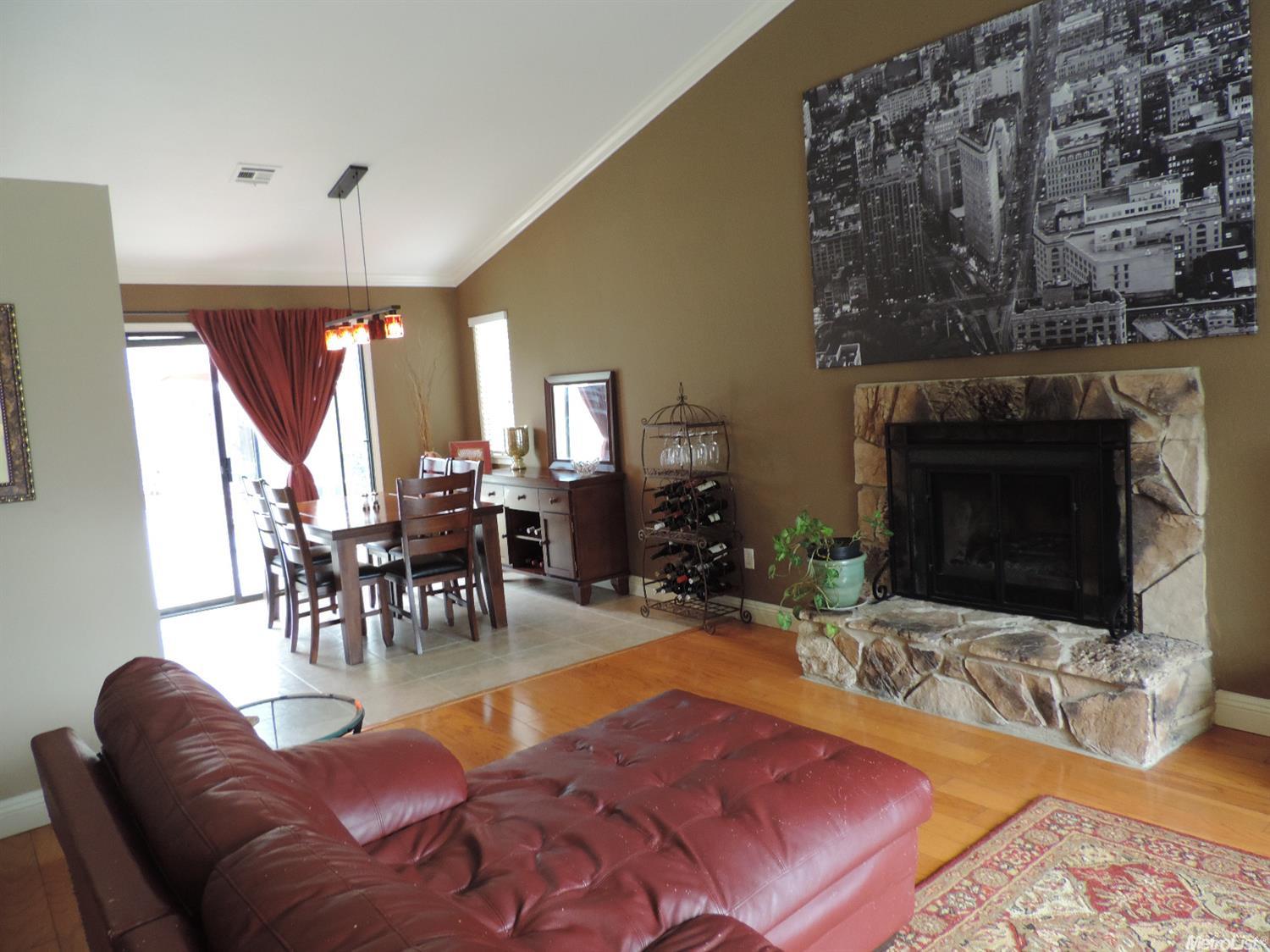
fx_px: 880
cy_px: 476
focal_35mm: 24
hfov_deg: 71.6
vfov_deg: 56.8
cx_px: 635
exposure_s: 1/30
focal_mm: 4.3
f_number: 3
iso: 360
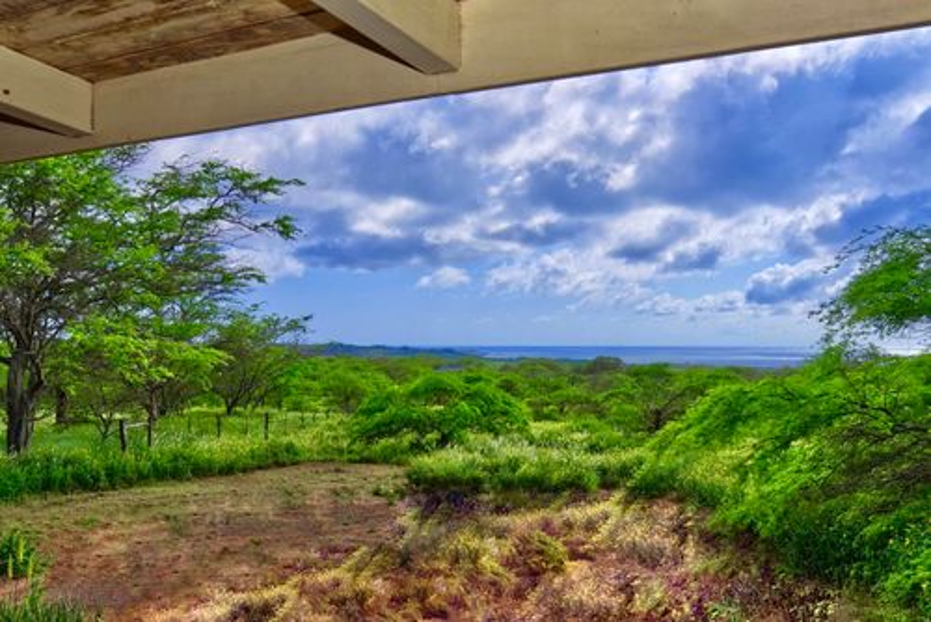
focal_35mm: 36
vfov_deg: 36.9
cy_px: 311
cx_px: 466
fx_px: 932
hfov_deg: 53.1
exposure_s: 1/1250
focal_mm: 24
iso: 100
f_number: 8
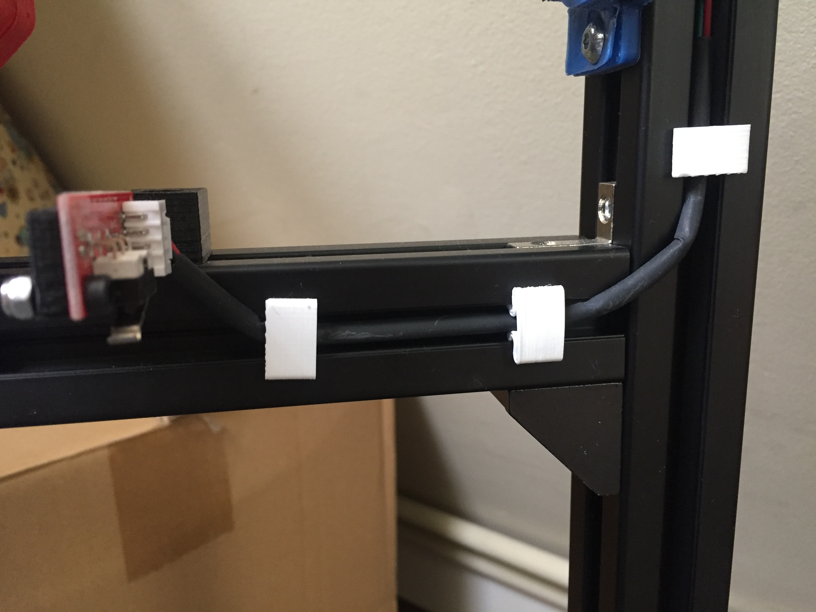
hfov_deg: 61.7
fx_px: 684
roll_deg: +0.7
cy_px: 306
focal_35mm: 29
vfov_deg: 48.2
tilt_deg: -11.5
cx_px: 408
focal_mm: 4.15
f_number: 2.2
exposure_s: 1/33
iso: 250
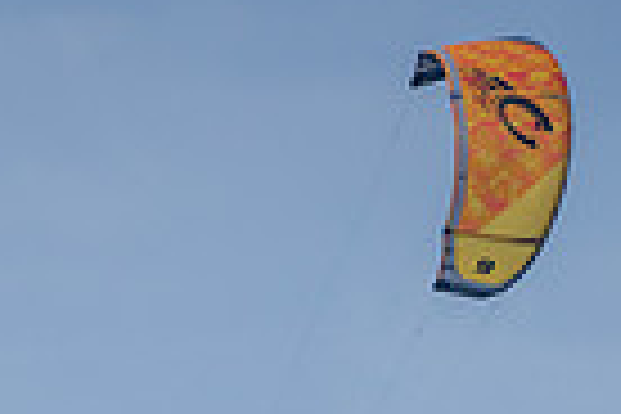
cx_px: 481
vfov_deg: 0.7
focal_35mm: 1858
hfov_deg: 1.1
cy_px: 692
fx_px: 32048
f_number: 5.6
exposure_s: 1/2000
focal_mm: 360
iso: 125
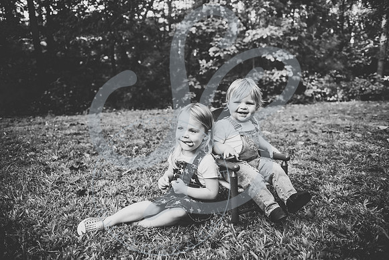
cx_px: 194
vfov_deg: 53.2
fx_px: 259
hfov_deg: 73.7
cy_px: 130
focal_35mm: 24
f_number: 2.8
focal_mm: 24
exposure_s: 1/200
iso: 100
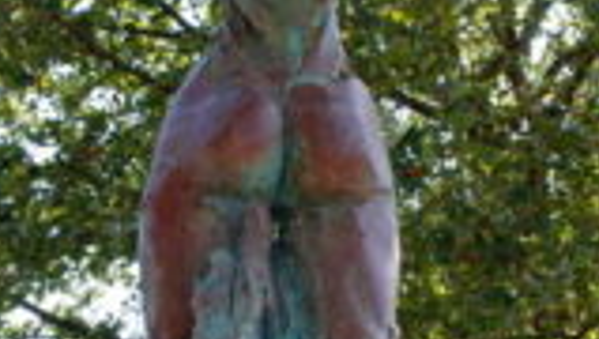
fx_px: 1416
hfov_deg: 23.6
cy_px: 215
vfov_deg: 13.6
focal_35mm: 89
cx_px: 149
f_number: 11
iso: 100
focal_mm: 18
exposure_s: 1/40
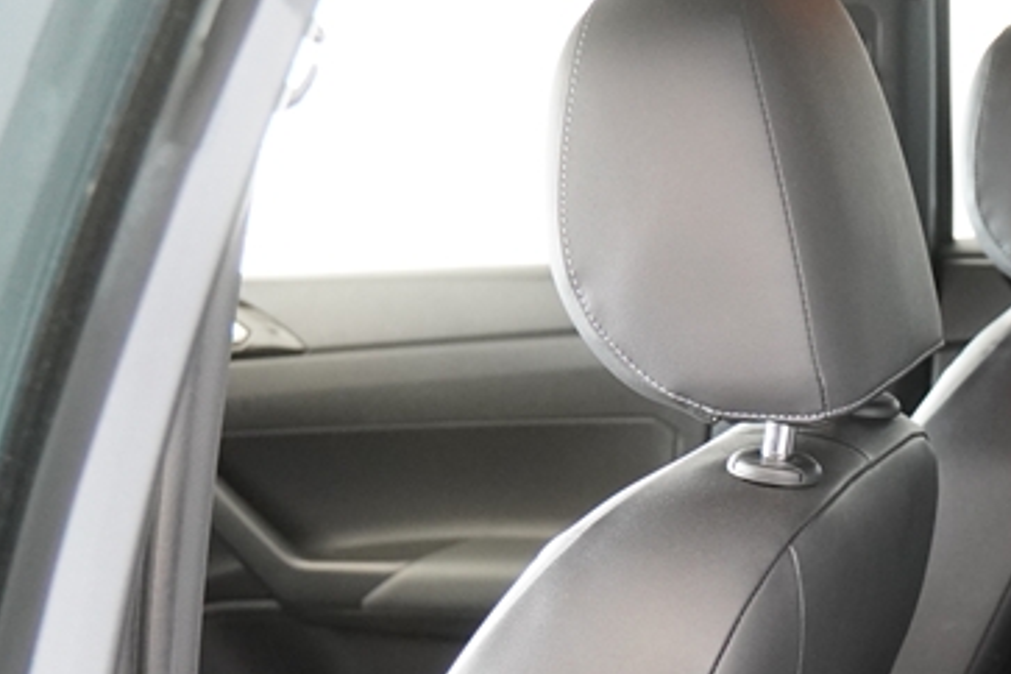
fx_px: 2258
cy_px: 842
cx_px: 1225
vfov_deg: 16.2
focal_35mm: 80
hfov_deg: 23.1
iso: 1600
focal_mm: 19
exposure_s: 1/160
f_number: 3.2
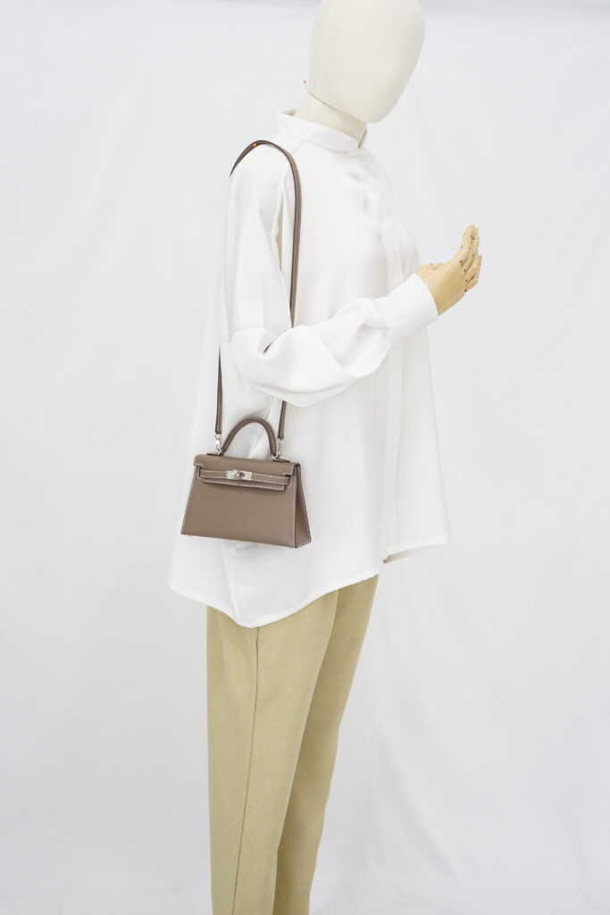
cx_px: 305
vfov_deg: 39.6
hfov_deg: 27.0
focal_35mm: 50
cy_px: 458
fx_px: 1270
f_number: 6.3
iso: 640
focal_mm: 50
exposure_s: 1/10
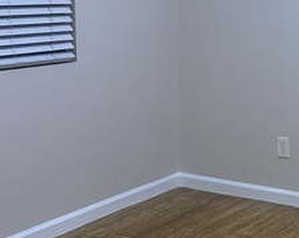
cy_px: 80
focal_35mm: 76
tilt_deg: -8.0
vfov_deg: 20.1
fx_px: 672
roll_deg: -1.8
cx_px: 361
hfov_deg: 23.0
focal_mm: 5.96
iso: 320
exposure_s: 1/60
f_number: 1.6
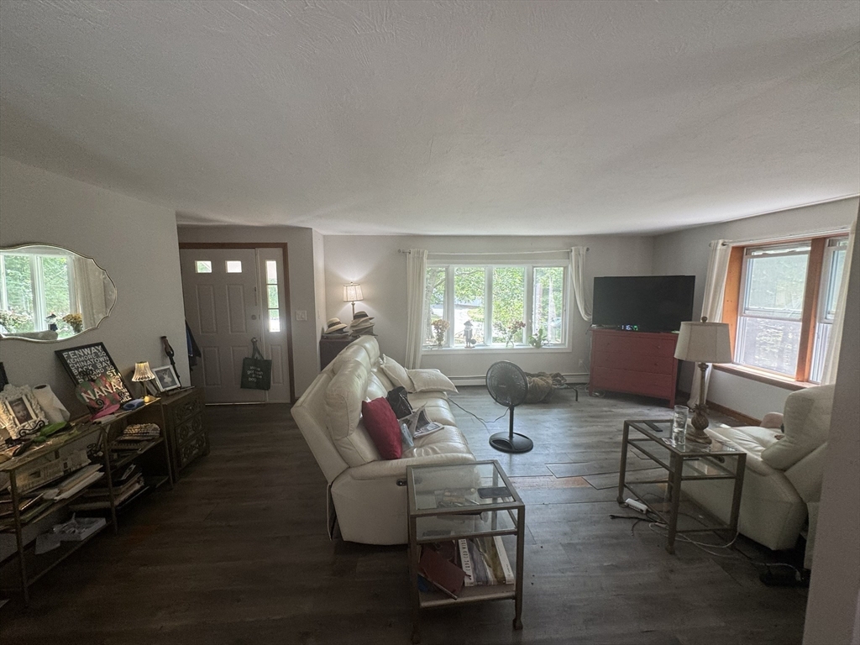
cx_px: 430
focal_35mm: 14
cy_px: 322
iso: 125
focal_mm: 2.22
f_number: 2.2
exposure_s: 1/120
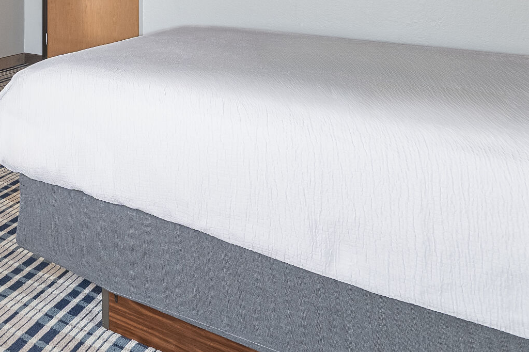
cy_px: -57
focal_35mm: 41
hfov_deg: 34.8
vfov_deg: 28.8
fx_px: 602
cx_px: -142
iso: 400
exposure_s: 1/5
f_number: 8
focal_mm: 14
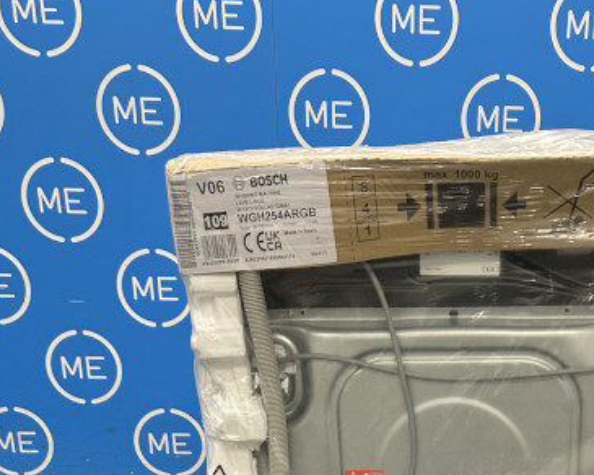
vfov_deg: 24.0
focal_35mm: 56
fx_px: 984
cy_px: 608
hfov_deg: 32.9
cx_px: 448
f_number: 1.5
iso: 100
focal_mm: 5.7
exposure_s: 1/50
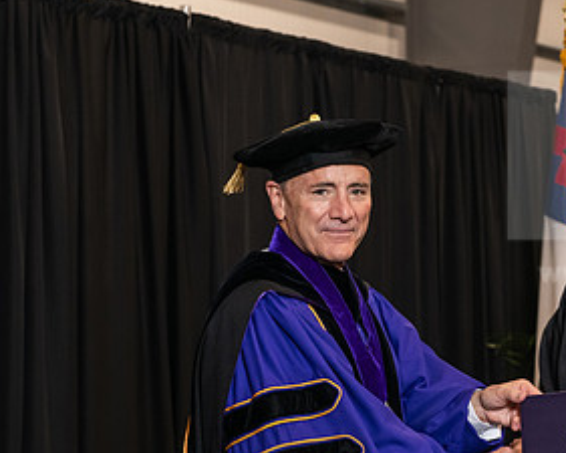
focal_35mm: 128
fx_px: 2145
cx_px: 447
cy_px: 315
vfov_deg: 12.0
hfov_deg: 14.9
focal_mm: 66
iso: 1600
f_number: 5
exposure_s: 1/125
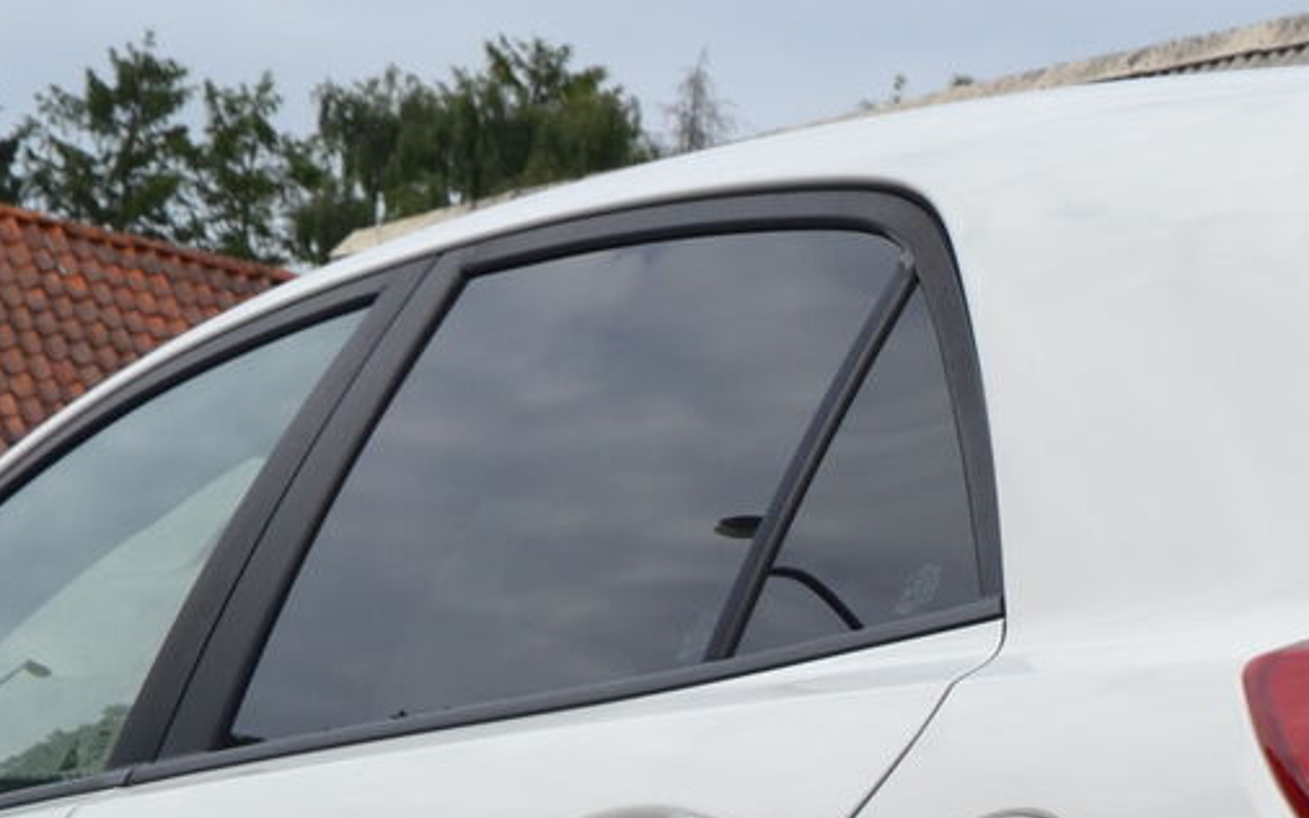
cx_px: 1376
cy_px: 1346
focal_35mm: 116
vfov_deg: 10.7
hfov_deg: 17.5
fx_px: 4137
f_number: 9
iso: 100
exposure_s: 1/320
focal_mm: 20
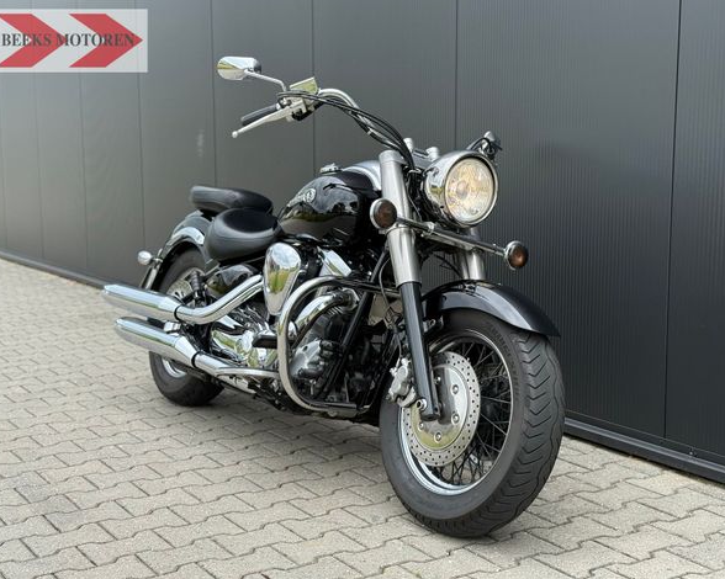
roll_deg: +0.4
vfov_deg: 29.7
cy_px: 286
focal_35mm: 51
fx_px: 1094
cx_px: 362
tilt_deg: -7.0
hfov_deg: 36.7
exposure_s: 1/469
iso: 80
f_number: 1.78
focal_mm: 6.76
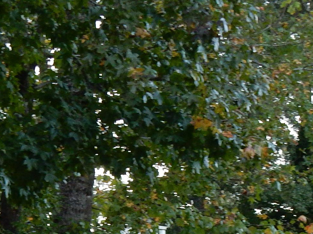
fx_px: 1546
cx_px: 183
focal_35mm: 171
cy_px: 380
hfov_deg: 11.6
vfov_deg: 8.4
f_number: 4.5
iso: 280
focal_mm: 9
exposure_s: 1/30
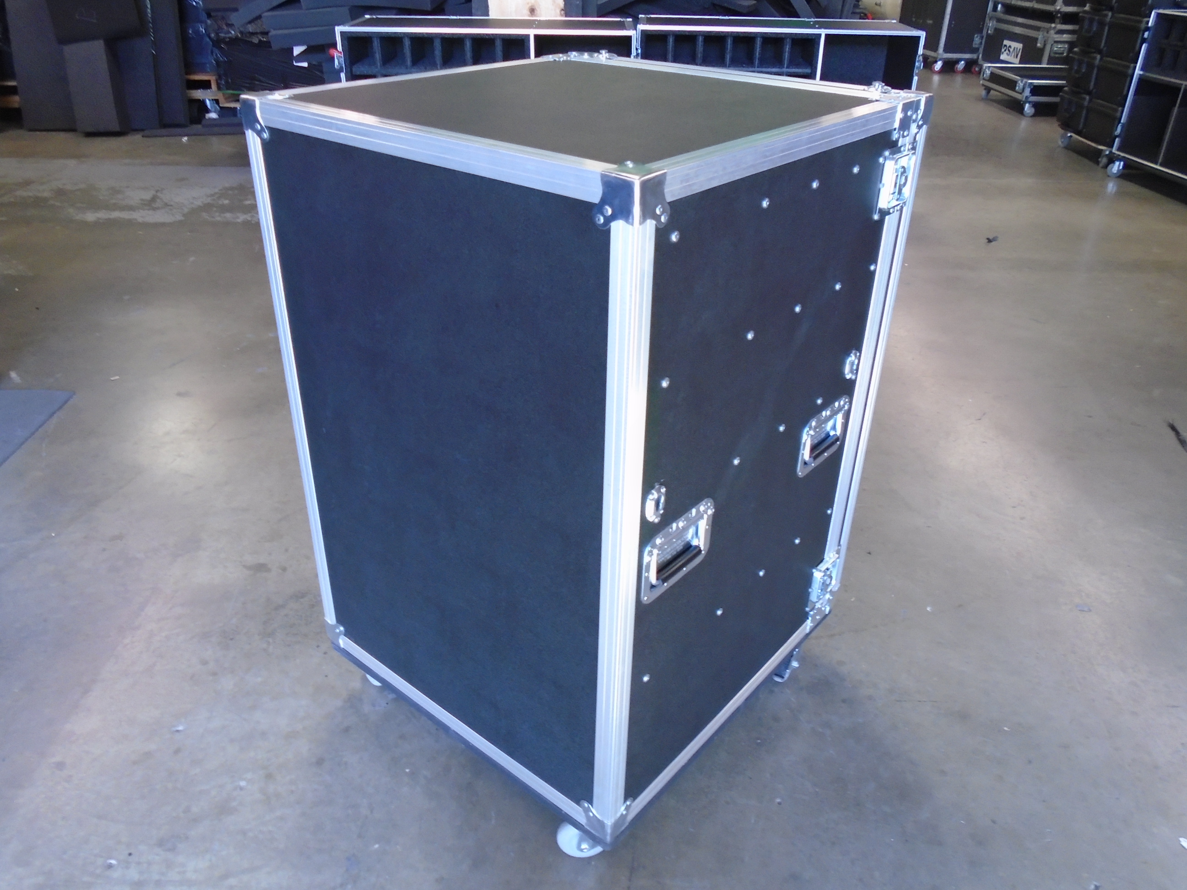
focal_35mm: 26
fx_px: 892
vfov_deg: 53.1
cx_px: 594
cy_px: 445
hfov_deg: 67.3
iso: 250
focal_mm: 4.6
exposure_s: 1/30
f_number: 3.2
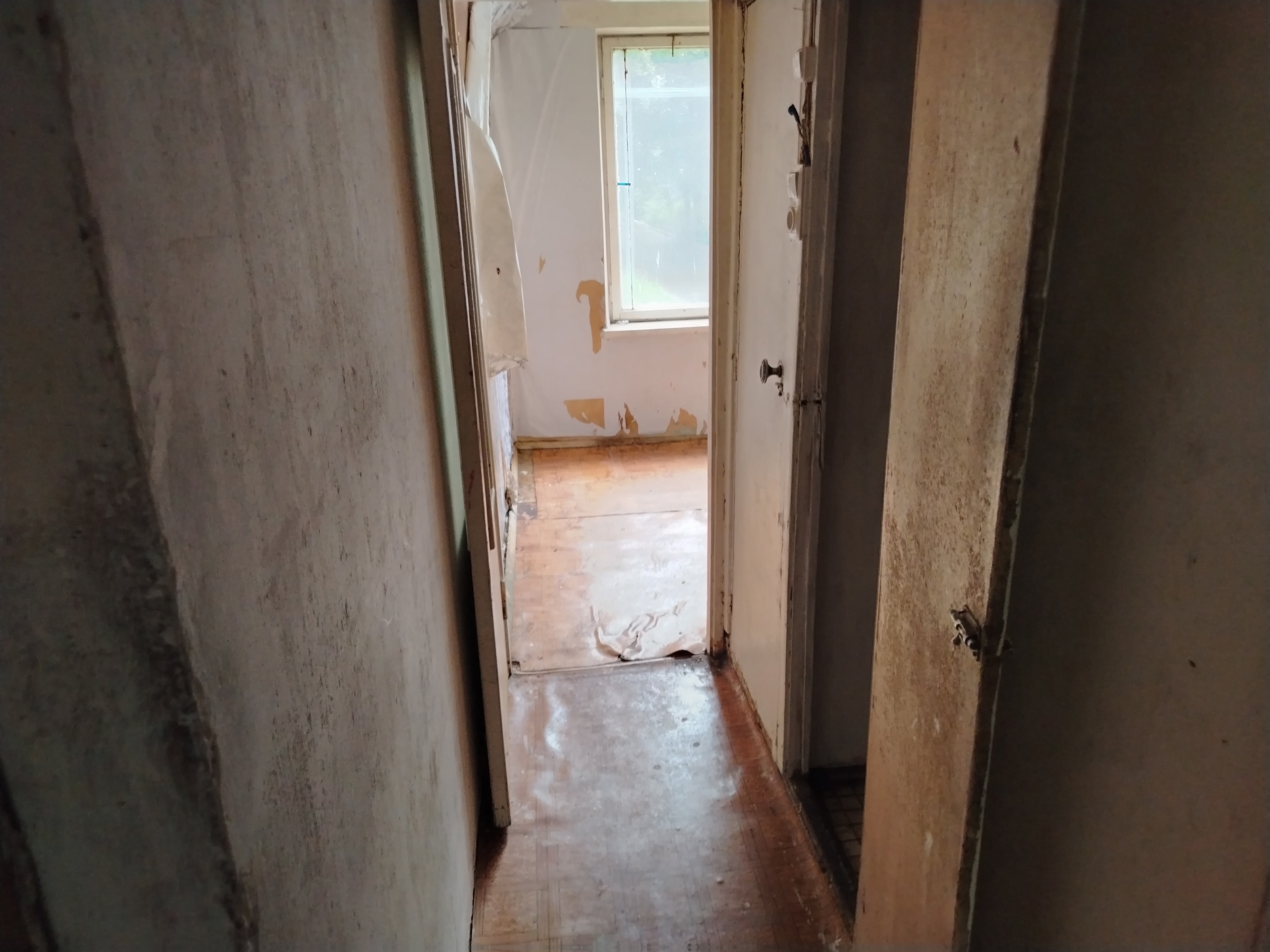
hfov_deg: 71.6
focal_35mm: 24
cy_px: 476
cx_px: 635
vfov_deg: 56.8
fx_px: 881
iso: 1081
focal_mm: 5.25
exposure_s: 1/33.3
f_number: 1.75
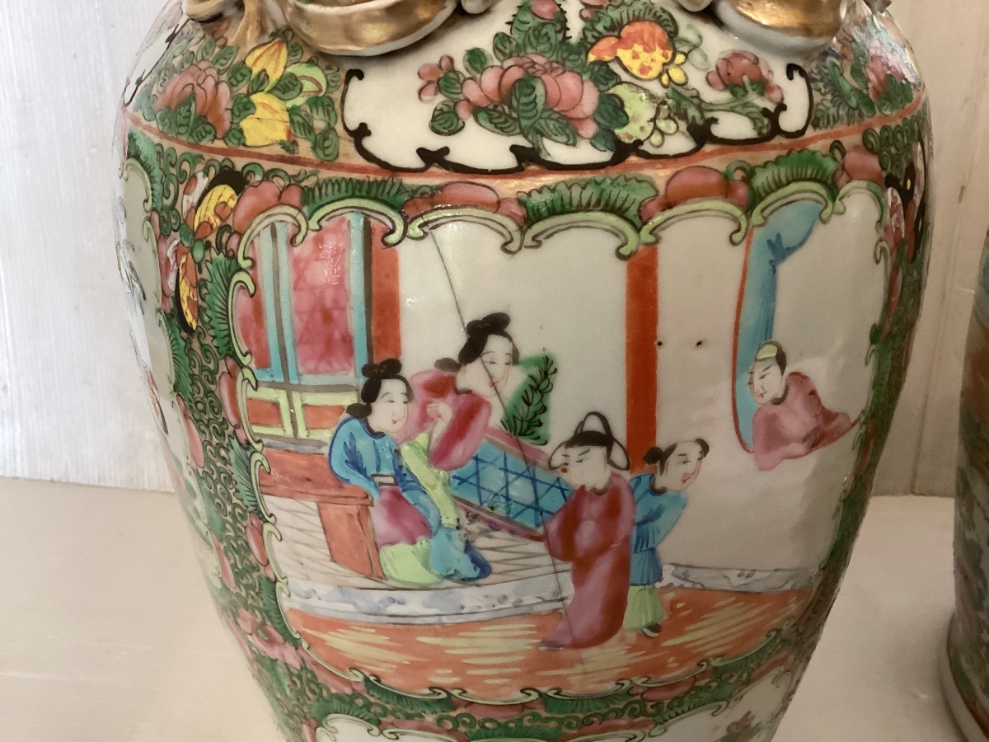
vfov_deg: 45.4
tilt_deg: -27.9
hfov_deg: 58.4
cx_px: 494
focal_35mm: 31
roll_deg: -1.7
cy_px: 371
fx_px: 886
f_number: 2.4
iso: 320
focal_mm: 3.3
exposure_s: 1/60
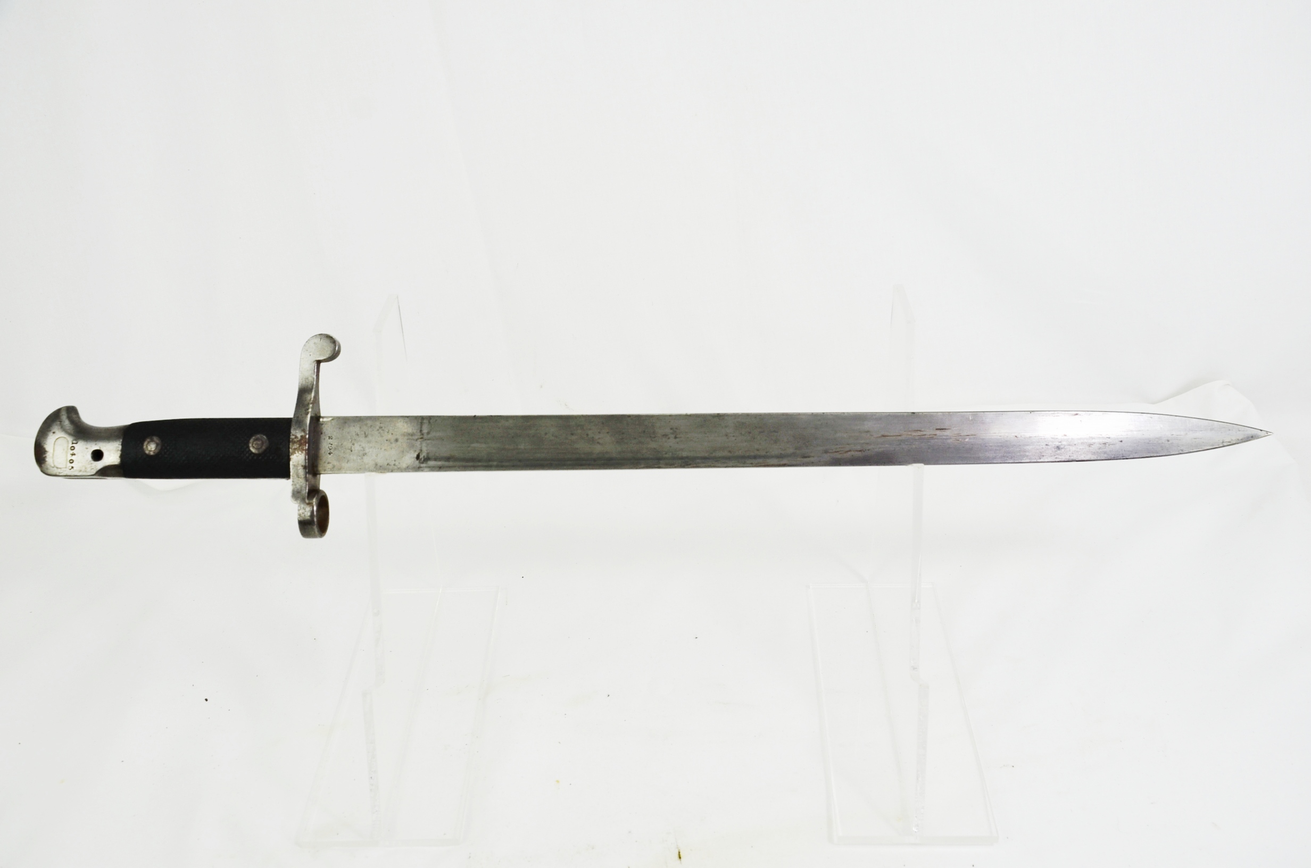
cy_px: 434
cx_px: 656
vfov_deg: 39.8
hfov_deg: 57.3
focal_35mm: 33
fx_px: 1199
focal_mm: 22
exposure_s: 1/160
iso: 200
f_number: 6.3
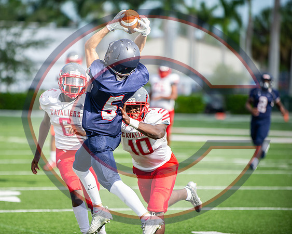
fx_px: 2025
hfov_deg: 8.2
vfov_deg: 6.6
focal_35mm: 234
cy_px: 112
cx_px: 110
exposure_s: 1/1000
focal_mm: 200
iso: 200
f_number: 2.8
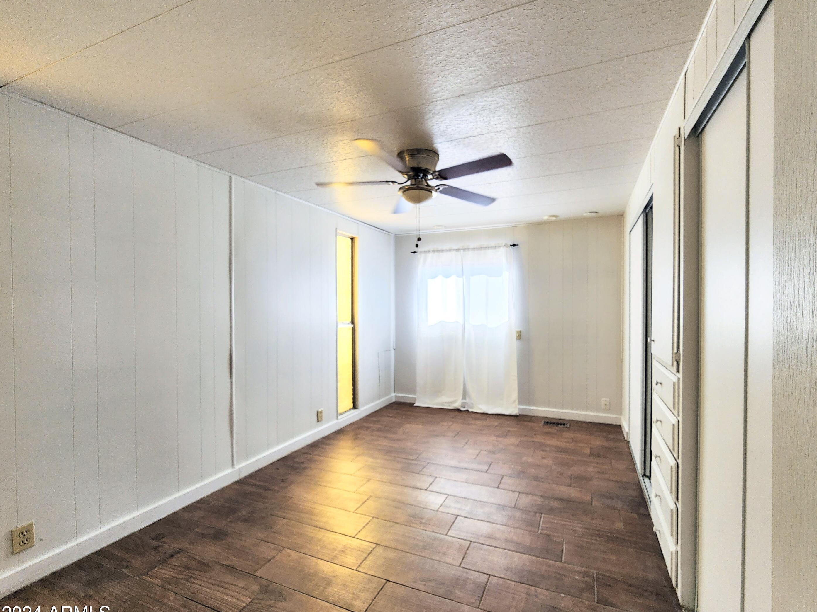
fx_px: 330
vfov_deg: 85.6
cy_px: 314
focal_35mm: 14
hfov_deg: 101.9
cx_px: 440
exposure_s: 1/120
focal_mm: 2.2
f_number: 2.2
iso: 64
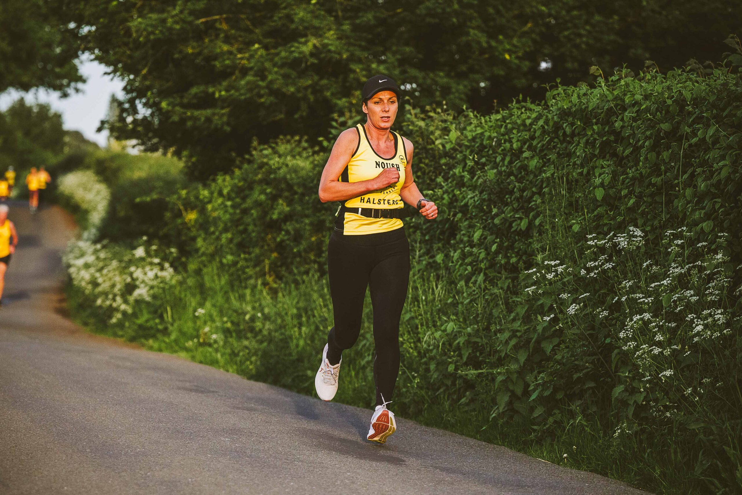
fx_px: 2865
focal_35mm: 139
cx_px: 371
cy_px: 248
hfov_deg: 14.8
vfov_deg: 9.9
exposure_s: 1/6400
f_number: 2.8
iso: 500
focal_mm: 93
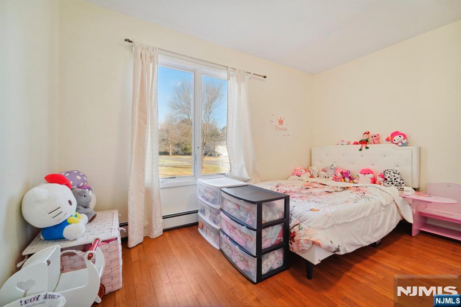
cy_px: 154
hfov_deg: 104.3
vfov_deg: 81.2
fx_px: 179
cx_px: 230
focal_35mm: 14
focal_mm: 14
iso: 400
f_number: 8
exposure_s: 1/40
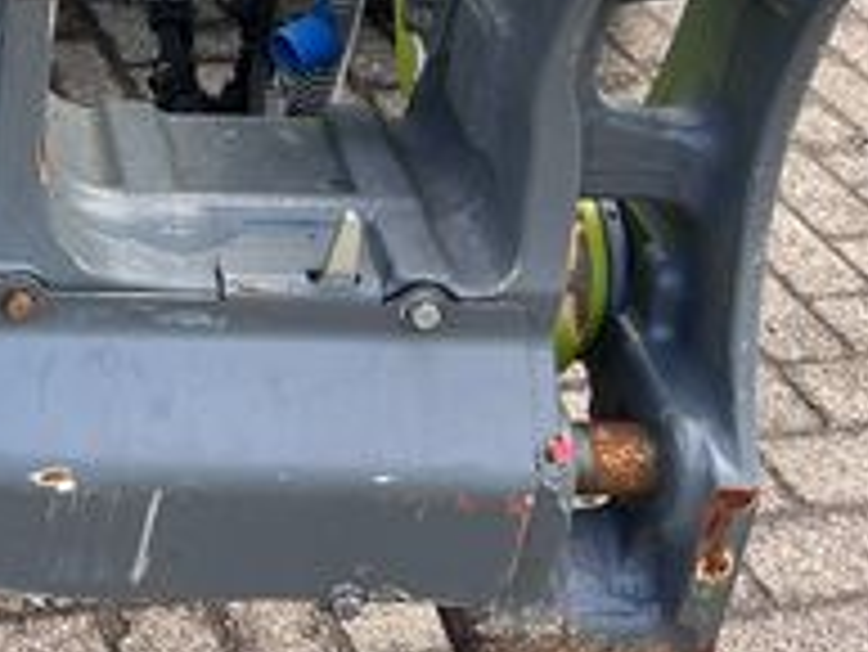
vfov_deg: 19.3
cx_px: -106
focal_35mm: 74
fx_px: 1857
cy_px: -27
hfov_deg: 24.4
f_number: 1.5
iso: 50
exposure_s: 1/389
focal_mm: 5.7
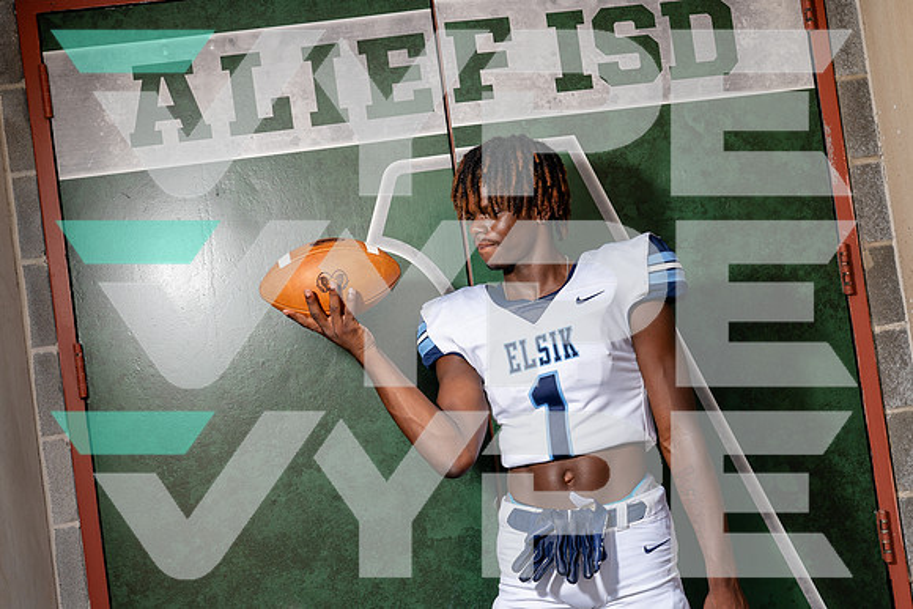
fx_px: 1268
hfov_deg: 39.6
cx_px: 456
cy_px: 304
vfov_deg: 27.0
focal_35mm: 50
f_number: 8
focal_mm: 50
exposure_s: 1/250
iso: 200
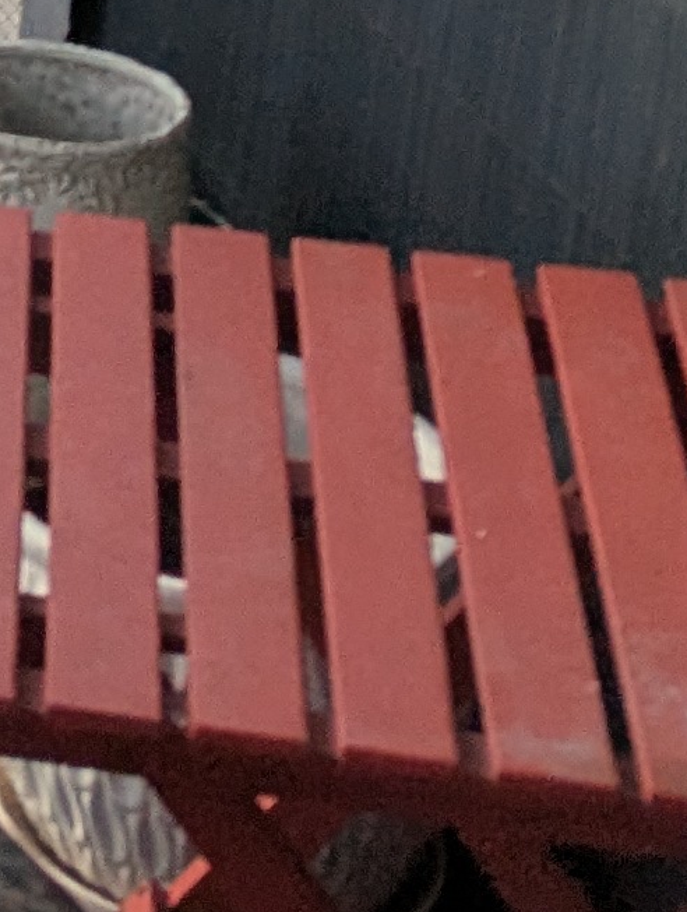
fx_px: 3958
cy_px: -1317
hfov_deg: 8.4
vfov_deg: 11.0
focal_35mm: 150
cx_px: -1352
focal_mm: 6.81
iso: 36
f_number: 1.85
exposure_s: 1/1244
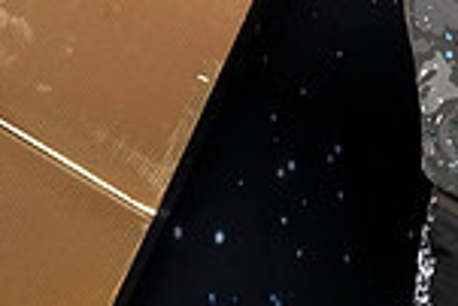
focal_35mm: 184
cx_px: 834
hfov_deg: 10.5
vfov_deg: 7.4
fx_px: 2343
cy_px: -141
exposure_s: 1/125
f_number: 9
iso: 320
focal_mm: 48
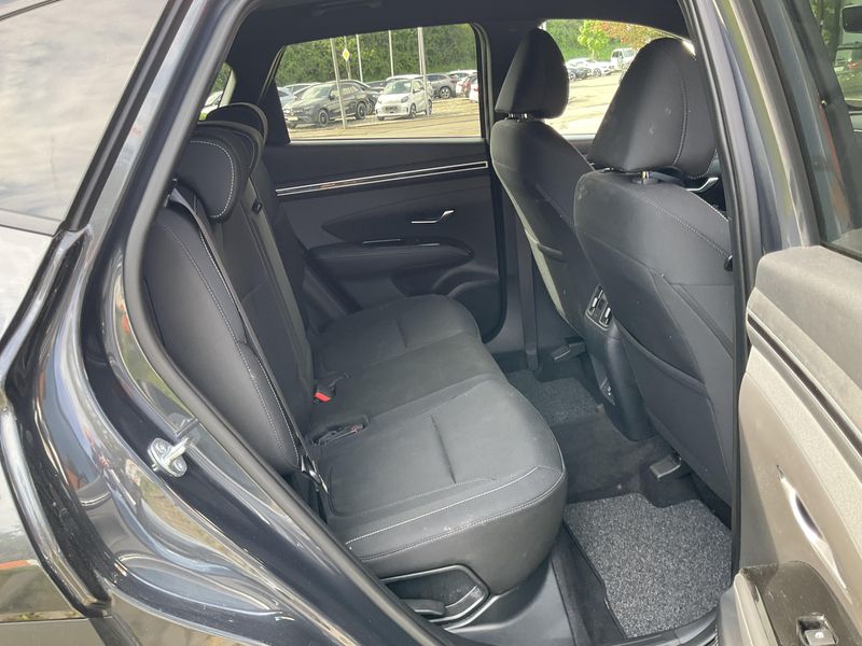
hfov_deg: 61.7
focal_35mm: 29
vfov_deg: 48.2
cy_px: 323
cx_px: 431
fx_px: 722
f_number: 1.8
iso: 50
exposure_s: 1/122
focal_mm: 3
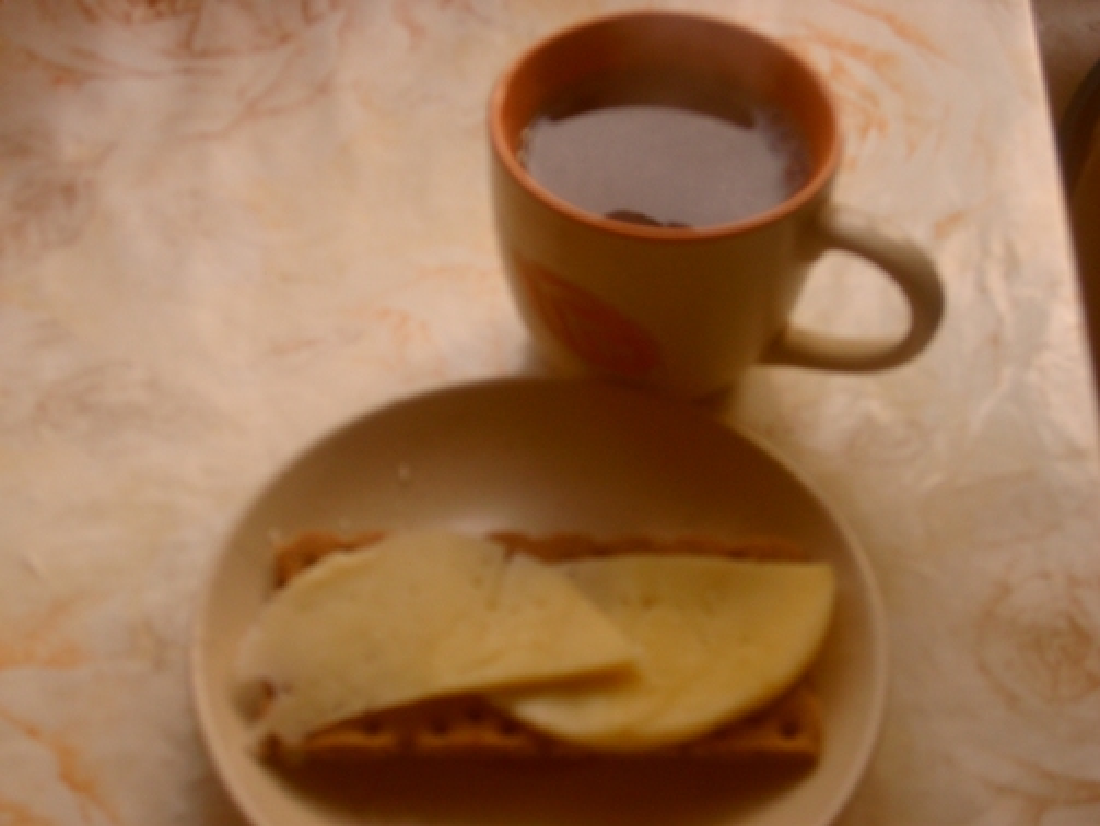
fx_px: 1940
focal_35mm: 61
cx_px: 550
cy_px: 413
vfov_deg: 24.1
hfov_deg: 31.7
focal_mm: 10.3
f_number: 3.6
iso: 75
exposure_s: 1/45
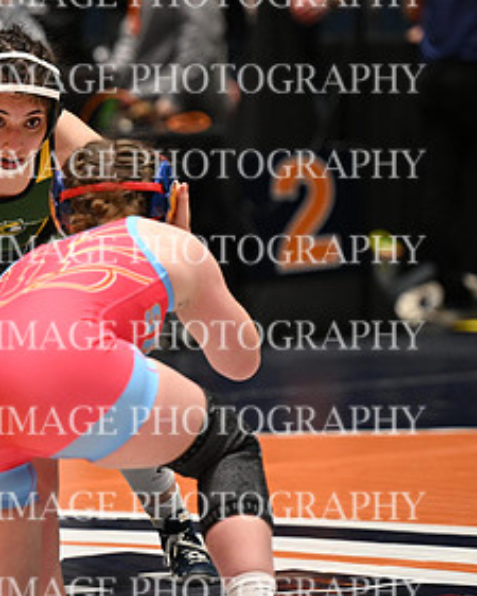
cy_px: 207
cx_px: 119
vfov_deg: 6.9
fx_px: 4956
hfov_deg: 5.5
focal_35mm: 281
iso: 3200
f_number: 2.8
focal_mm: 145
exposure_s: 1/960
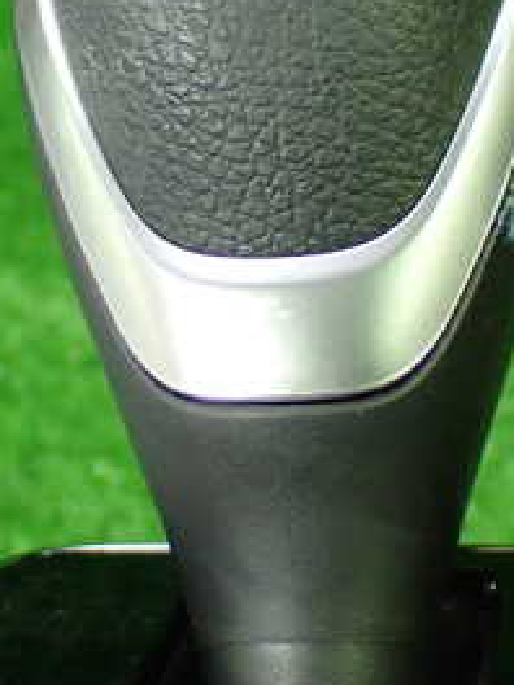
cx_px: 218
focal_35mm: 100
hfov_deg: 14.8
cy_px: 218
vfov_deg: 19.6
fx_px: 1980
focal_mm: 7.84
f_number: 2.9
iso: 1000
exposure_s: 1/40
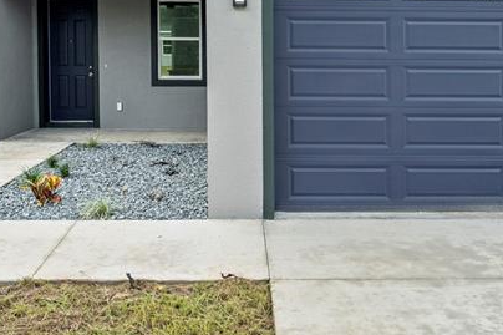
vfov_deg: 33.7
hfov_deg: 50.7
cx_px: 266
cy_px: 52
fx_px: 531
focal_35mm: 38
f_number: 8
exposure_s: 1/30
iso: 100
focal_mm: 10
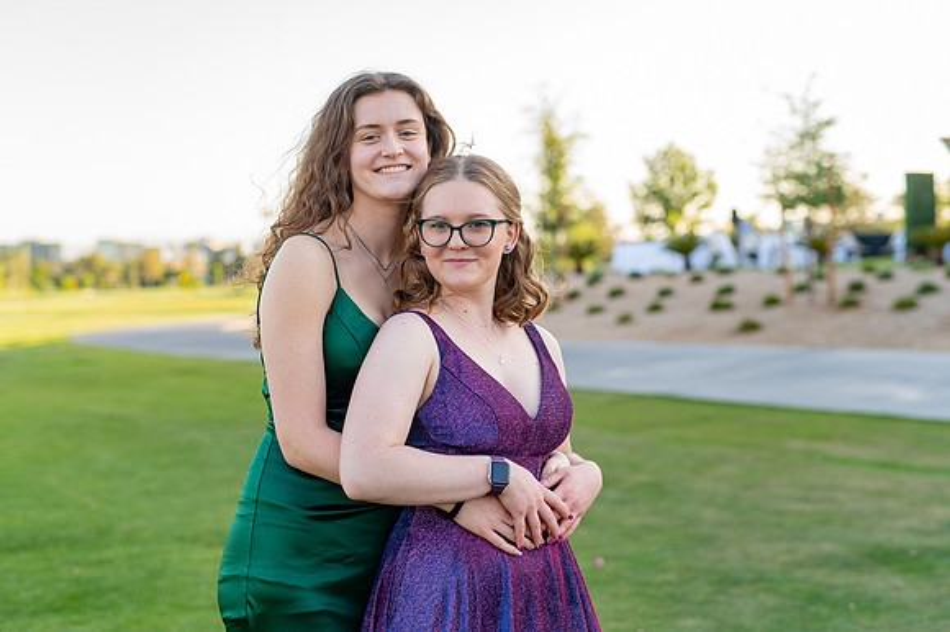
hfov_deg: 39.6
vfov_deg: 27.0
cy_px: 316
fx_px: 1319
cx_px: 475
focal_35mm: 50
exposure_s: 1/250
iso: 100
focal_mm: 50
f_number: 2.8
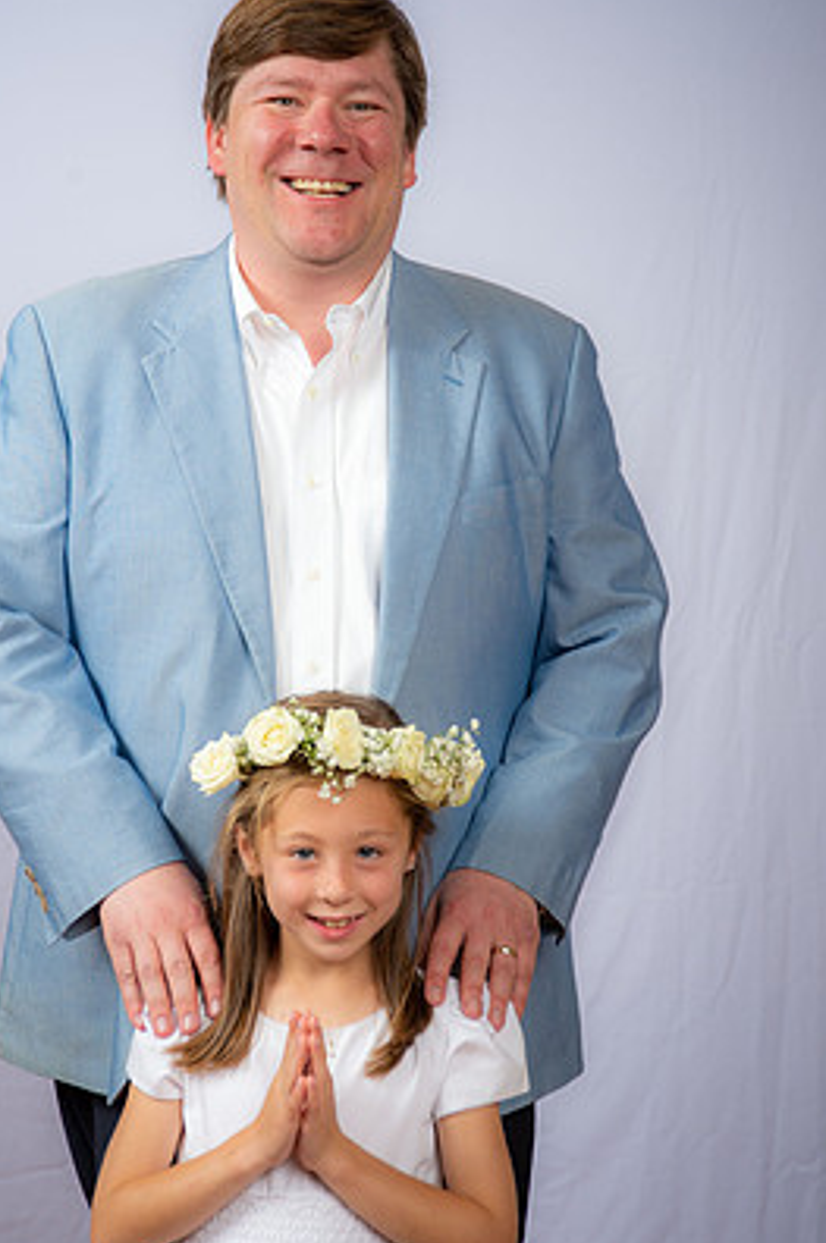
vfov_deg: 27.0
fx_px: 2588
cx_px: 382
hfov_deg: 18.1
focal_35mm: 75
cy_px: 609
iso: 250
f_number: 6.3
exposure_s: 1/160
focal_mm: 66
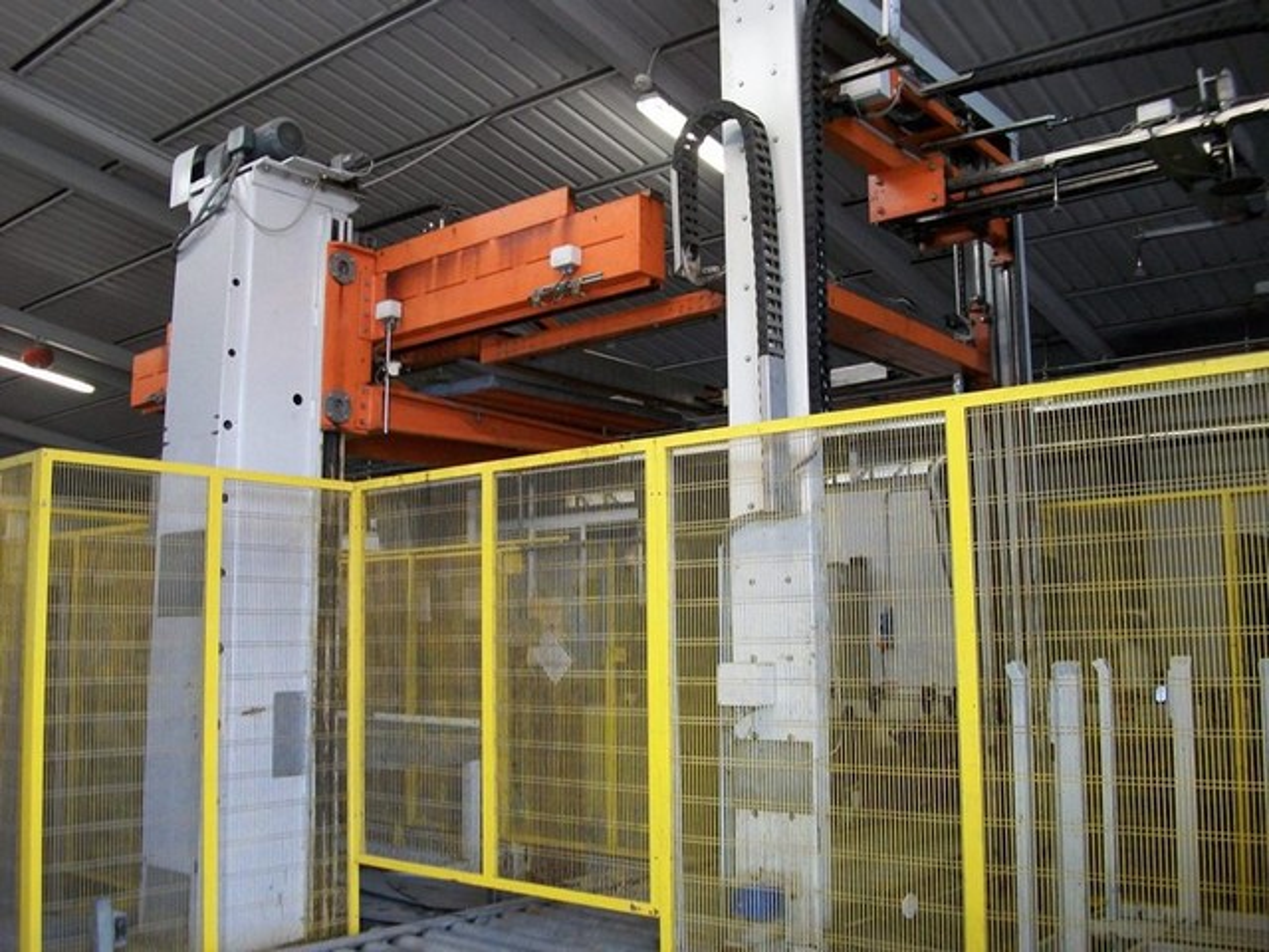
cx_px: 634
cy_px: 476
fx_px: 1173
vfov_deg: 44.2
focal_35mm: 32
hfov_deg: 56.8
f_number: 2.9
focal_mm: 5.7
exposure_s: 1/30
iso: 240
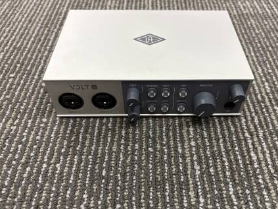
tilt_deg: -47.5
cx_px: 159
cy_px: 109
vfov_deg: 44.1
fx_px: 257
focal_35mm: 32
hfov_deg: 56.6
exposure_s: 1/60
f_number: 1.6
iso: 160
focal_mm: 5.96
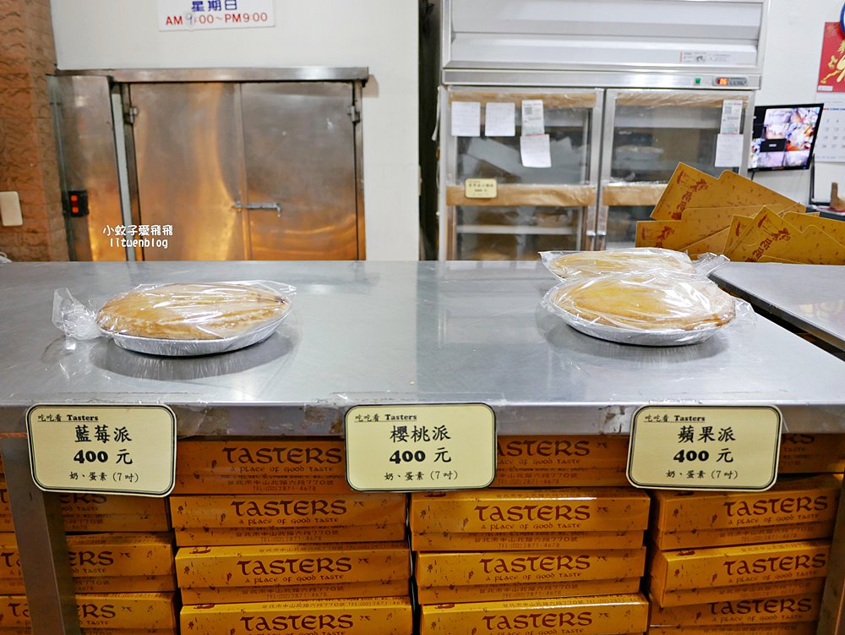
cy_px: 318
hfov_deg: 63.4
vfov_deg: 49.8
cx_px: 422
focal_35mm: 28
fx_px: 684
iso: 1000
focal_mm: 14
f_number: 2.5
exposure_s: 1/60
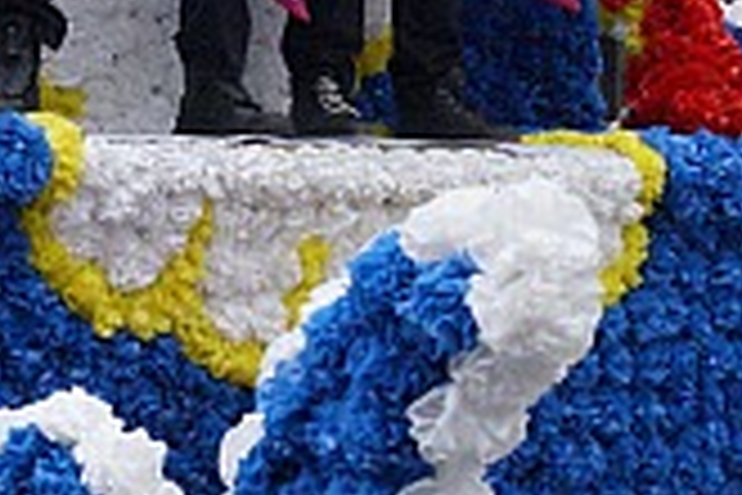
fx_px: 2061
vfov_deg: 13.5
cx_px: 108
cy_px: 34
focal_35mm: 100
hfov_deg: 20.1
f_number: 8
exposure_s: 1/800
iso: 3200
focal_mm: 18
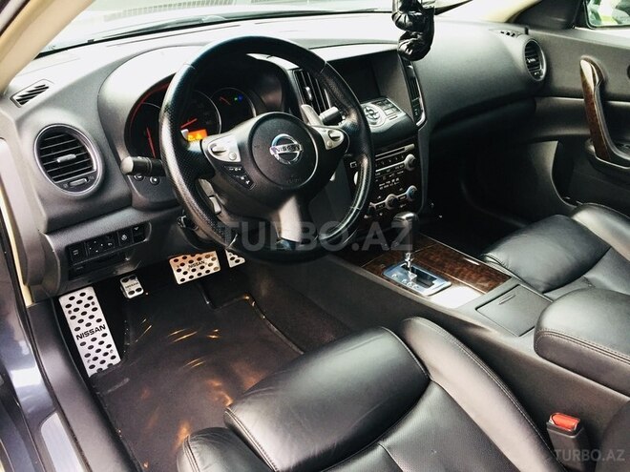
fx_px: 528
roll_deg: -1.8
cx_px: 315
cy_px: 236
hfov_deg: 61.7
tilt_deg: -30.1
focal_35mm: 29
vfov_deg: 48.2
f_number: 2.2
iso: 160
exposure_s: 1/33
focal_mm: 4.15
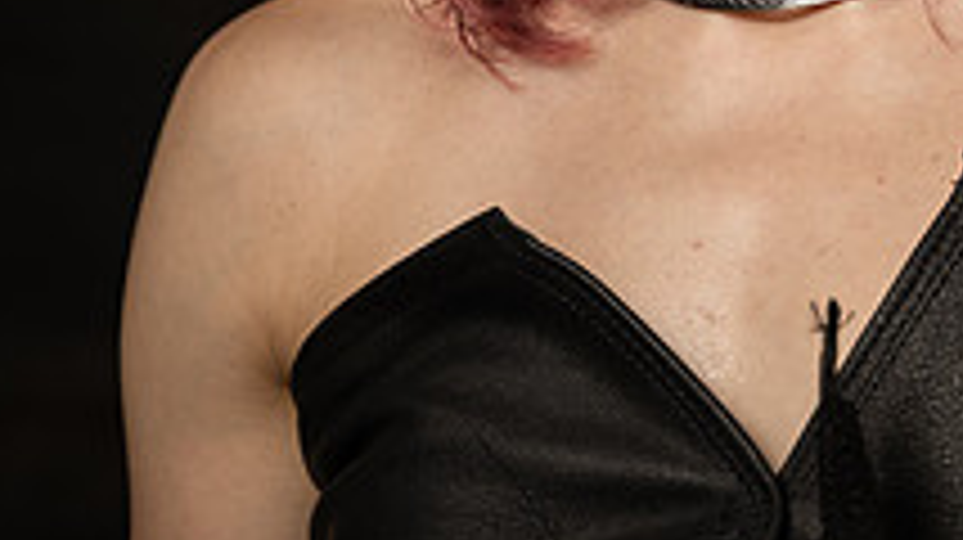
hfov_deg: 11.5
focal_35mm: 185
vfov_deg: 6.5
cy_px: -295
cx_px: 958
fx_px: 4720
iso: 400
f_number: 2.8
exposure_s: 1/400
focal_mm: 65
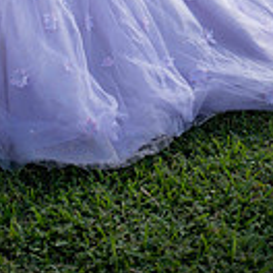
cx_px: 89
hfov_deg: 29.3
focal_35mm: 58
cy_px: -180
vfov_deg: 22.0
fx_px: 518
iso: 125
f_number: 2.8
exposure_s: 1/640
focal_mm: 20
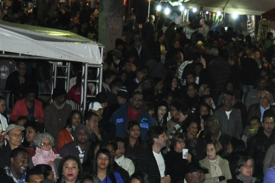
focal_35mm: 182
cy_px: 233
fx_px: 1389
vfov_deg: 7.4
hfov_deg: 11.3
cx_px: 224
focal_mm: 30
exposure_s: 1/60
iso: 800
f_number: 5
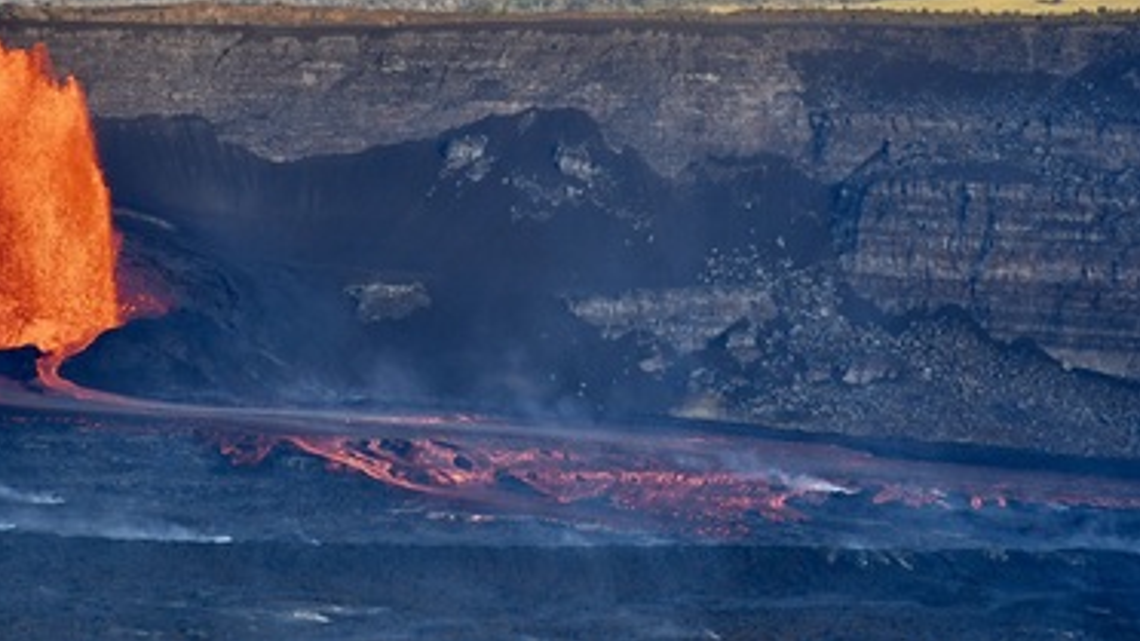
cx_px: 484
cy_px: 75
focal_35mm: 189
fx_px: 5711
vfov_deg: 6.4
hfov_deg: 11.4
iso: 800
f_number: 6.3
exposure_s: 1/640
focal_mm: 80
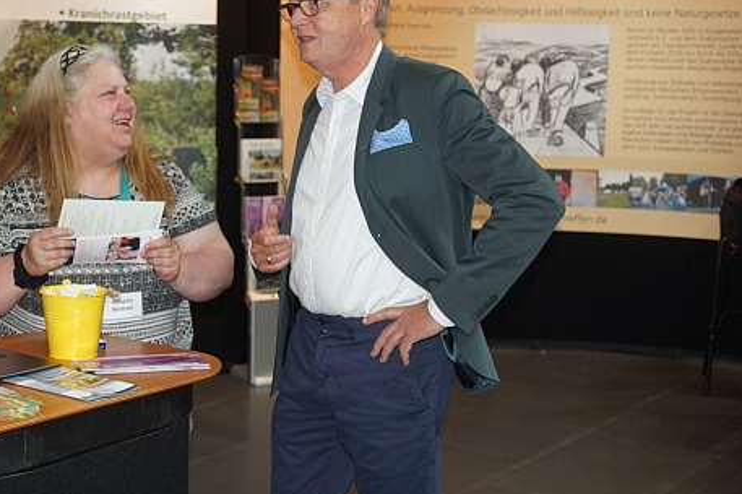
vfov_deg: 22.5
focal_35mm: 60
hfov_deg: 33.3
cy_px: 185
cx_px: 281
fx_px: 1236
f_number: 4.5
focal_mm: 30
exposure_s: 1/60
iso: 160
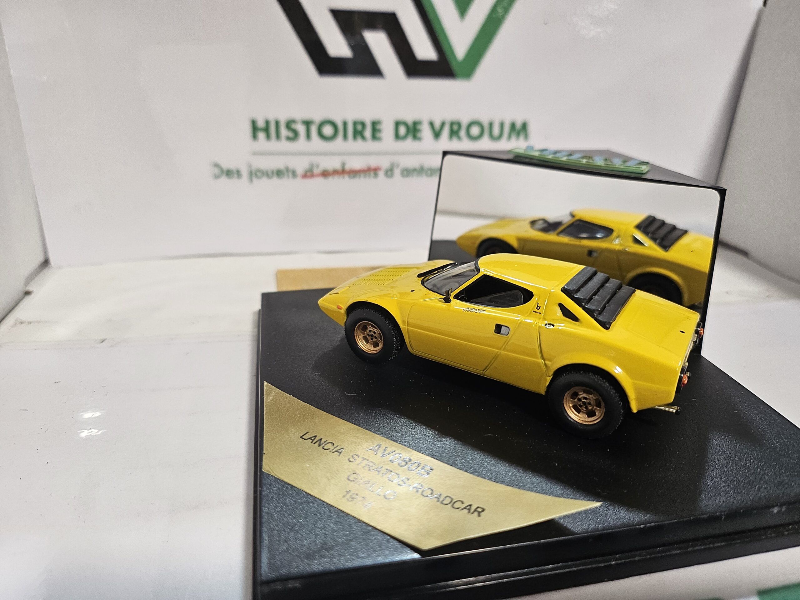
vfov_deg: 56.8
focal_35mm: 24
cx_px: 400
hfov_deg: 71.6
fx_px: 555
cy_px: 300
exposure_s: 1/100
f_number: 1.8
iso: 200
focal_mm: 5
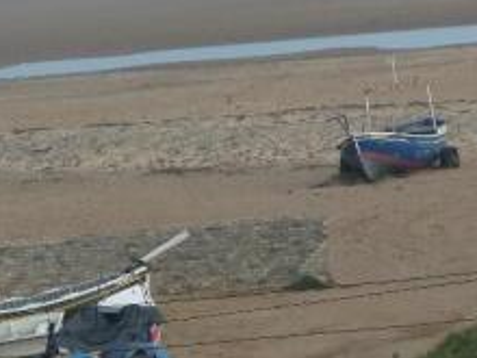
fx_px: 7662
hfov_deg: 3.6
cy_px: 51
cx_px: 244
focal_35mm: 556
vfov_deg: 2.7
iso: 80
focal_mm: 34.4
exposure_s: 1/400
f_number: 4.6
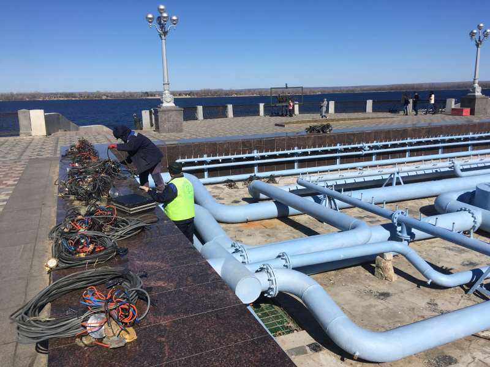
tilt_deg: -10.4
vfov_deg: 48.2
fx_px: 411
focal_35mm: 29
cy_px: 184
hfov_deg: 61.7
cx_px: 245
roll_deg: +1.5
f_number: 2.2
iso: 25
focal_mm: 4.15
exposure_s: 1/2564
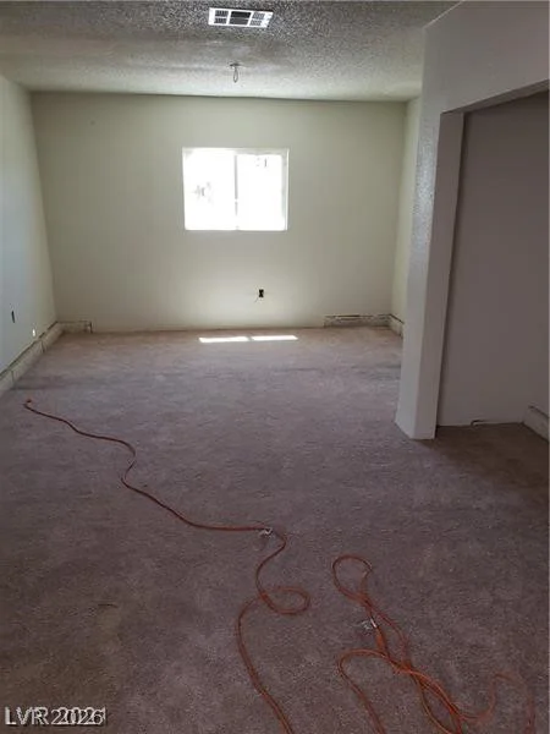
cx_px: 275
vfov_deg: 67.3
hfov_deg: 53.1
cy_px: 367
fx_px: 551
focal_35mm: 26
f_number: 2.4
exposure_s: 1/100
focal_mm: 4.3
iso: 200
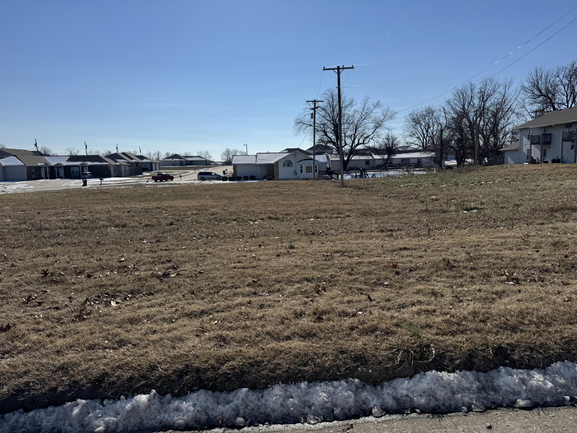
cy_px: 216
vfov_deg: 56.8
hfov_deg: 71.6
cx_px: 288
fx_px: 400
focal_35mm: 24
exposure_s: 1/12346
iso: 80
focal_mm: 6.76
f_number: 1.78
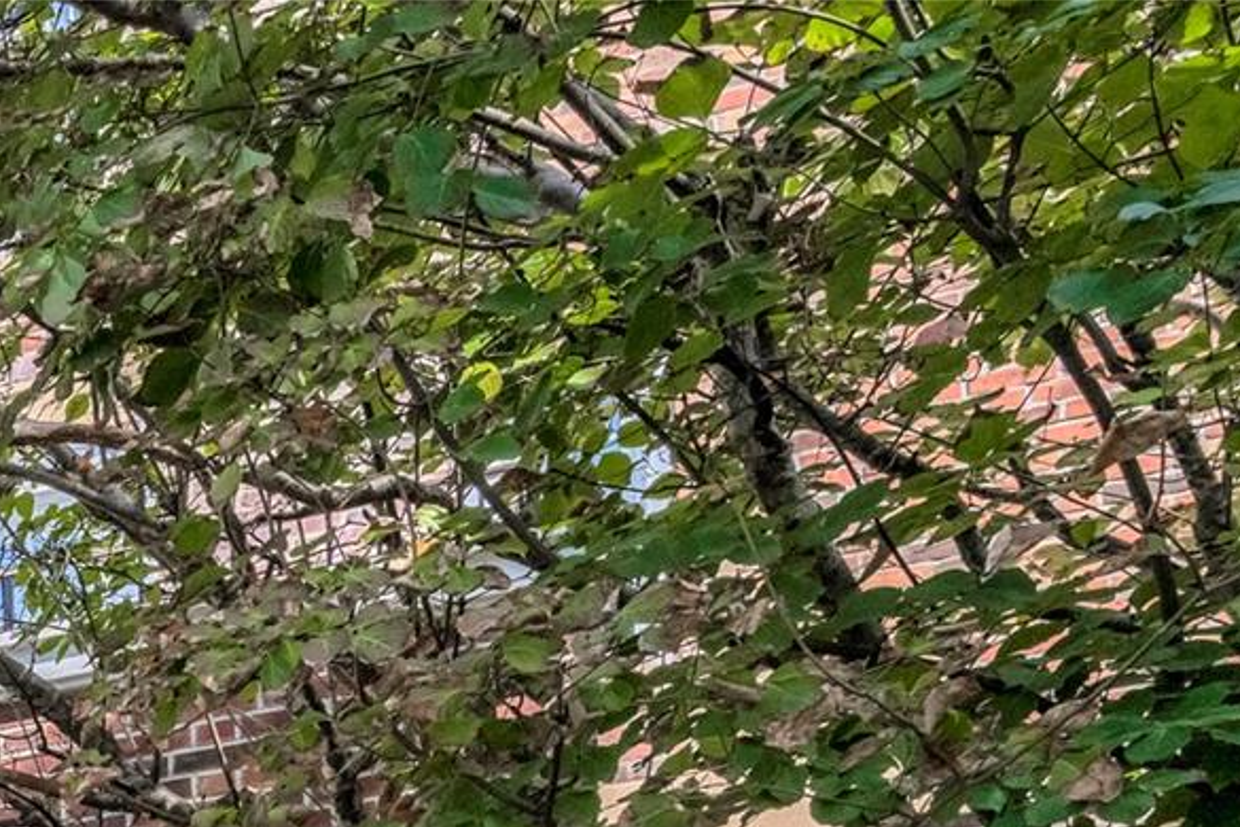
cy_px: 1445
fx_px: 1989
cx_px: -918
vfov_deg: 18.7
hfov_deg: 22.6
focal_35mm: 58
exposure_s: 1/400
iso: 320
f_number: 9
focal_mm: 16.5
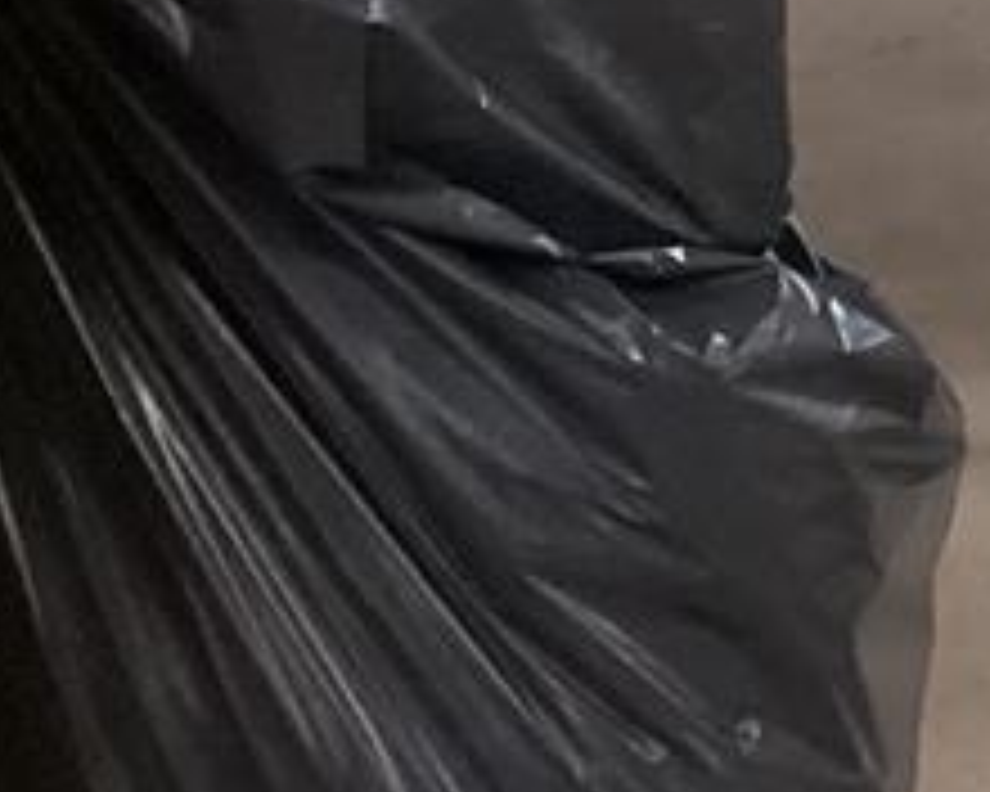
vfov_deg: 10.4
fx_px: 4131
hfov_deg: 12.0
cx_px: 2056
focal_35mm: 141
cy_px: -576
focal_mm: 3.3
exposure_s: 1/40
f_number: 2.4
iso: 250
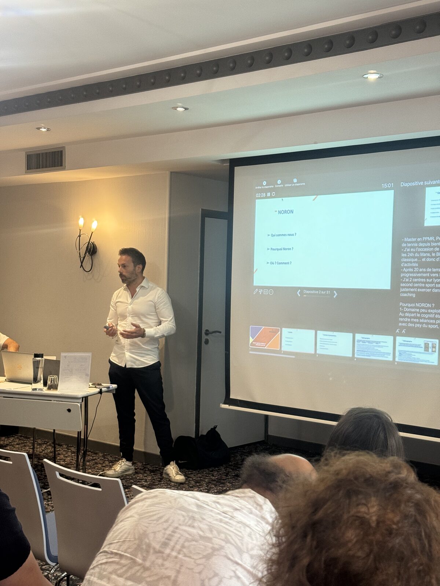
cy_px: 293
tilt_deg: -0.3
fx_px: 813
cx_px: 220
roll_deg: -2.3
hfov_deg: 30.3
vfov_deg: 39.7
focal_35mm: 48
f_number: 1.78
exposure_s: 1/50
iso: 160
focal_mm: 6.76
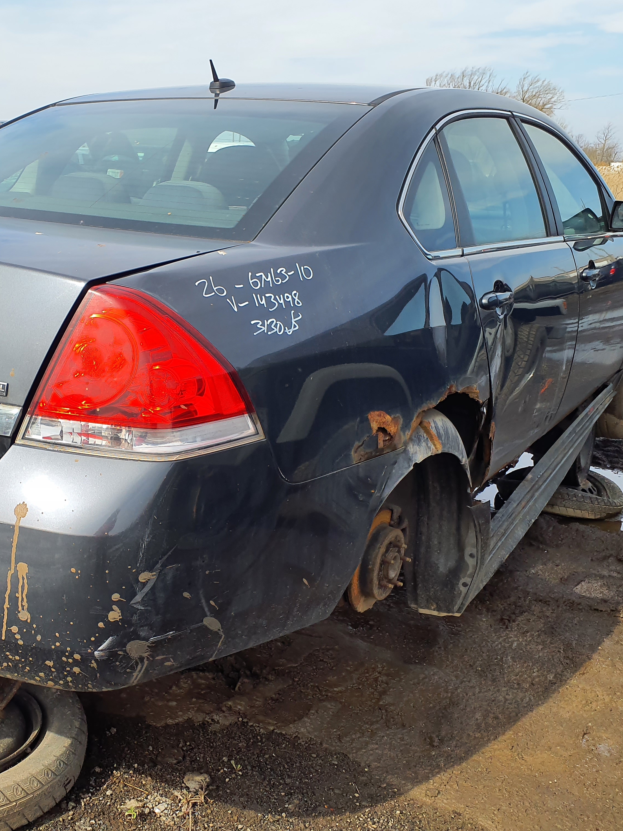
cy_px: 408
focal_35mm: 37
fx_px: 888
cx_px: 161
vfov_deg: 50.1
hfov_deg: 37.8
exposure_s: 1/1444
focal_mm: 3.58
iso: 40
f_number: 1.9
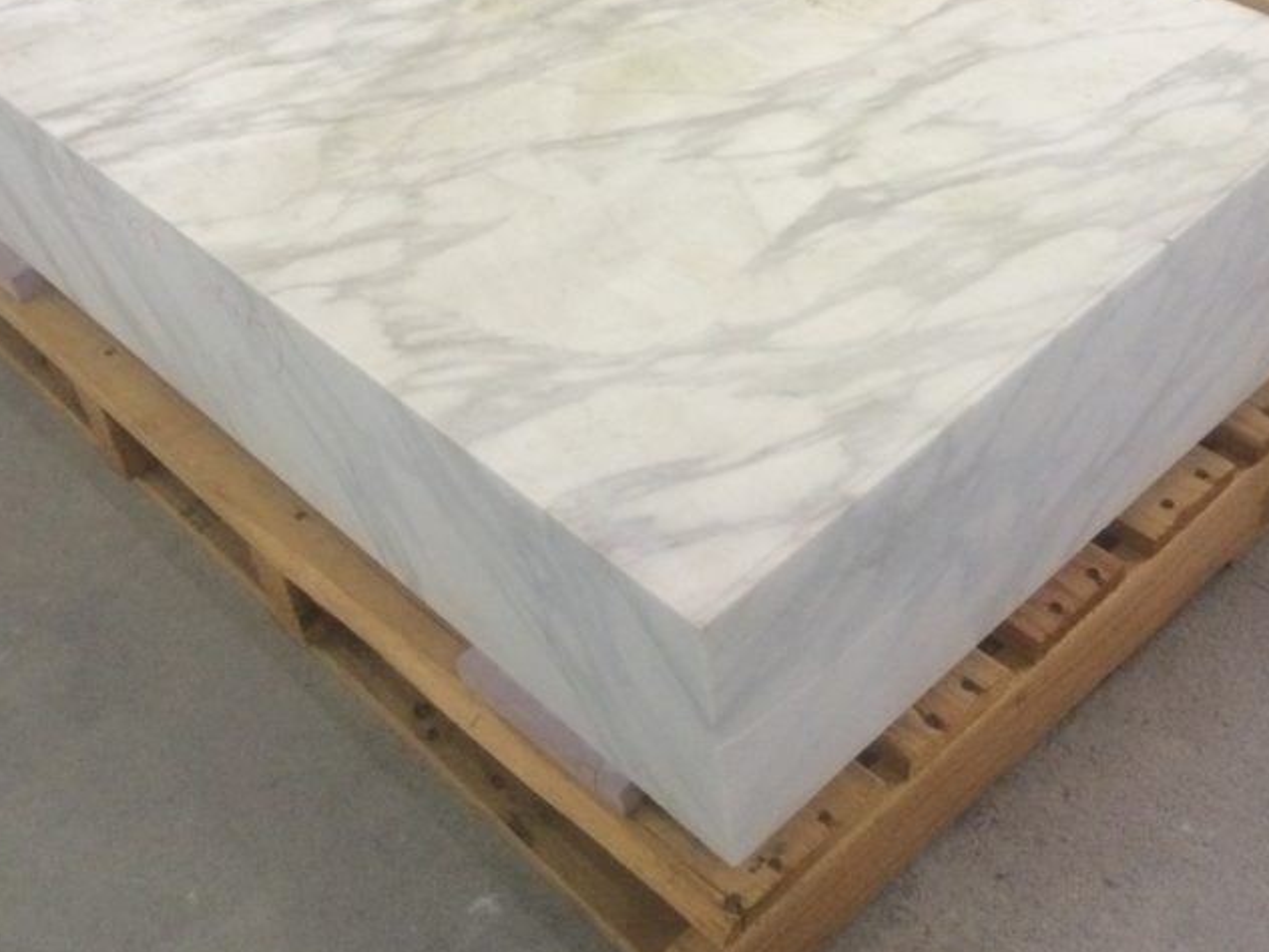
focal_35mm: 47
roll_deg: +3.4
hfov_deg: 40.4
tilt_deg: -41.5
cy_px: 390
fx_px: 1723
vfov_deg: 30.8
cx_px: 578
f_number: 2.2
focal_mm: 4.15
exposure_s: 1/30
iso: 250
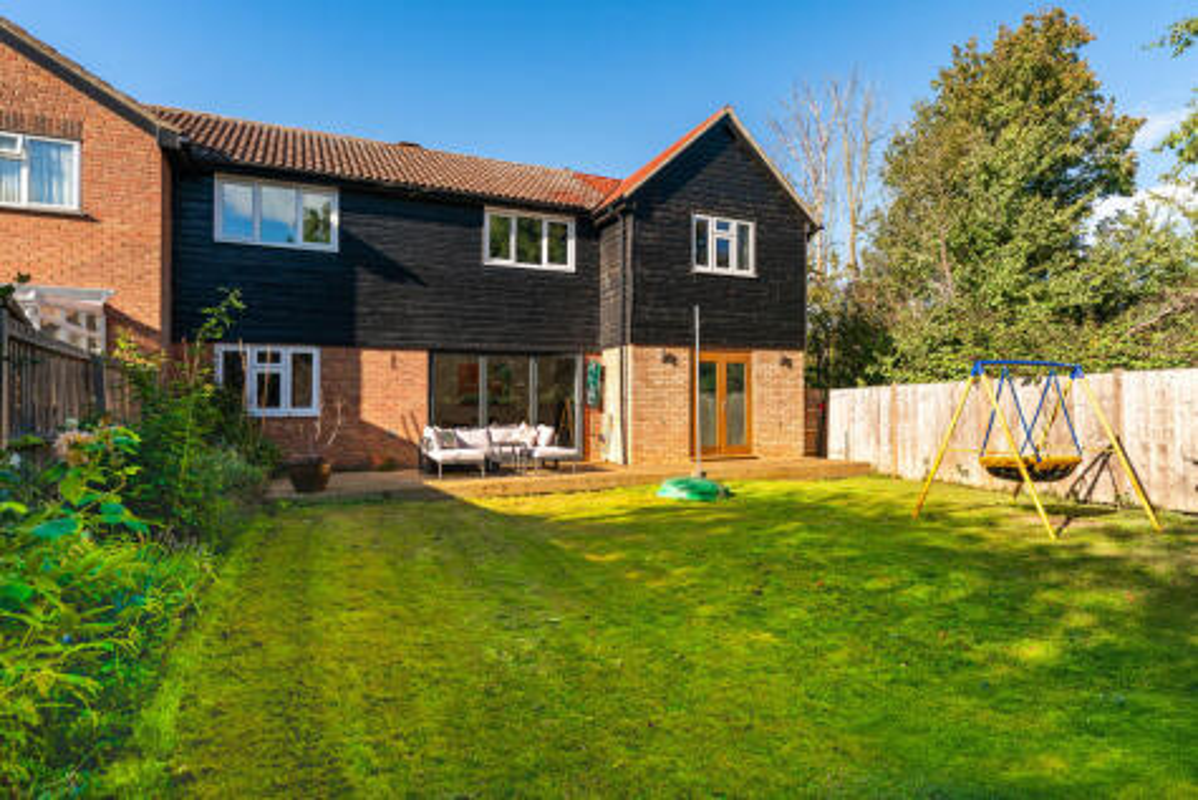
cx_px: 599
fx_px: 649
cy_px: 400
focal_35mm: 20
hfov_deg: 85.4
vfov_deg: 63.3
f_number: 6.3
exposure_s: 1/160
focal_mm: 19.5
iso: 100
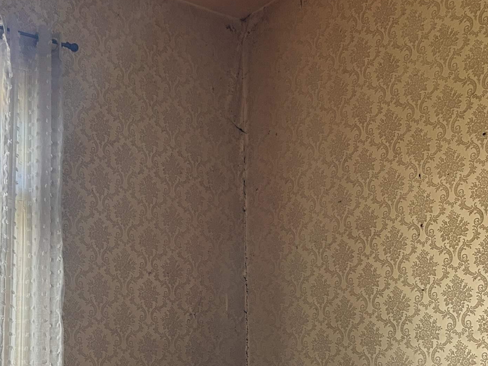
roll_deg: -0.4
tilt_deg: +8.1
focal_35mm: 57
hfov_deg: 33.0
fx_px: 804
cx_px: 108
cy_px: 329
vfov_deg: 24.9
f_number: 1.5
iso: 125
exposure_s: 1/120
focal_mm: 5.7
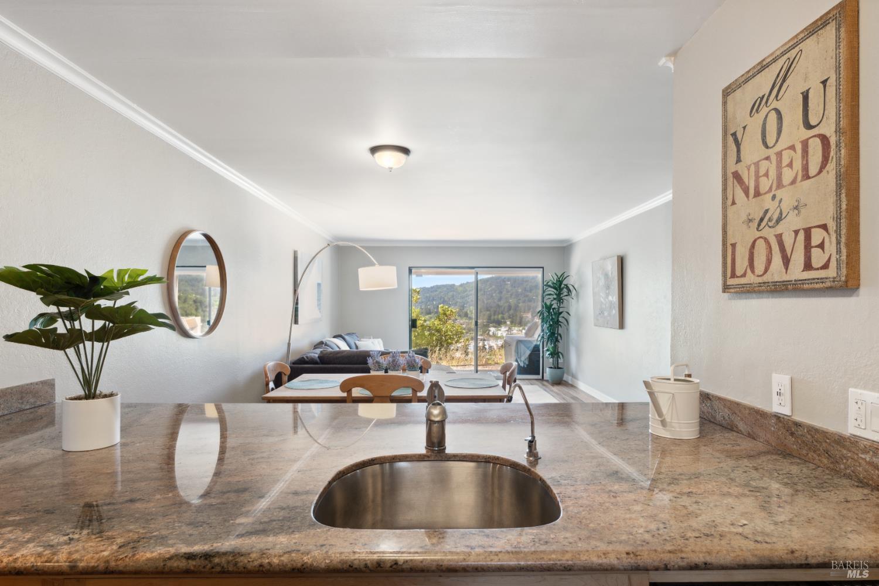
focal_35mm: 19
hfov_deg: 86.9
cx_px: 440
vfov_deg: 64.6
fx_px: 464
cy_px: 293
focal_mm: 19
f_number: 9
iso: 400
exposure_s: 1/3.33
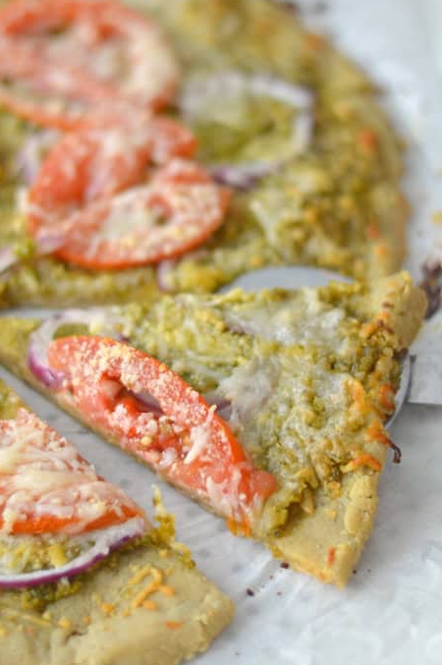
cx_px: 202
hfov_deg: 13.7
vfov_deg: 20.4
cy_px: 273
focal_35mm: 100
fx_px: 1845
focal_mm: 50
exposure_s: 1/500
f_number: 2
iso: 1600
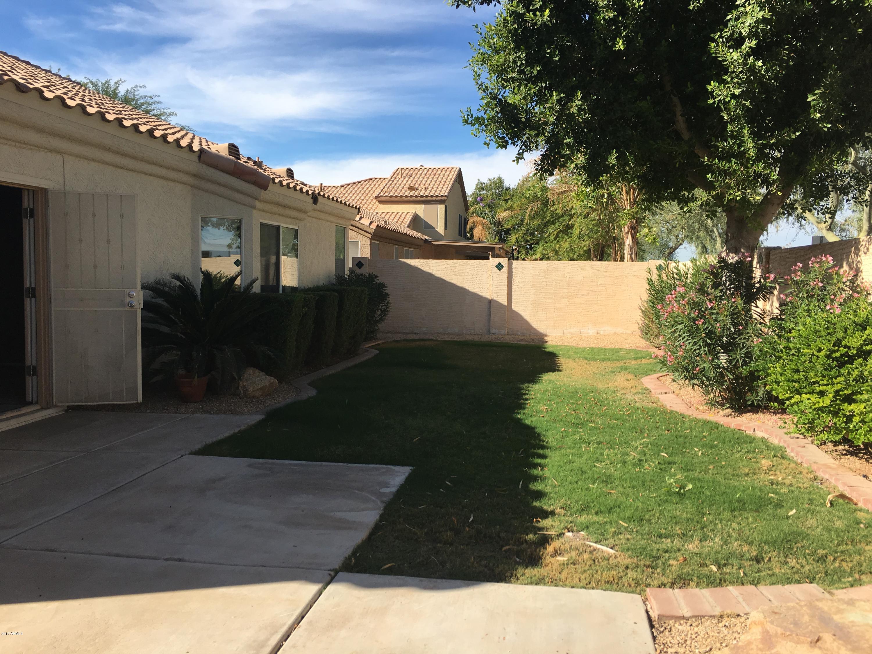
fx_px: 731
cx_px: 436
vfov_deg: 48.2
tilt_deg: -2.4
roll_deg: -0.8
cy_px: 327
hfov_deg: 61.7
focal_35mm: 29
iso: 25
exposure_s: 1/1304
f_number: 2.2
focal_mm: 4.15
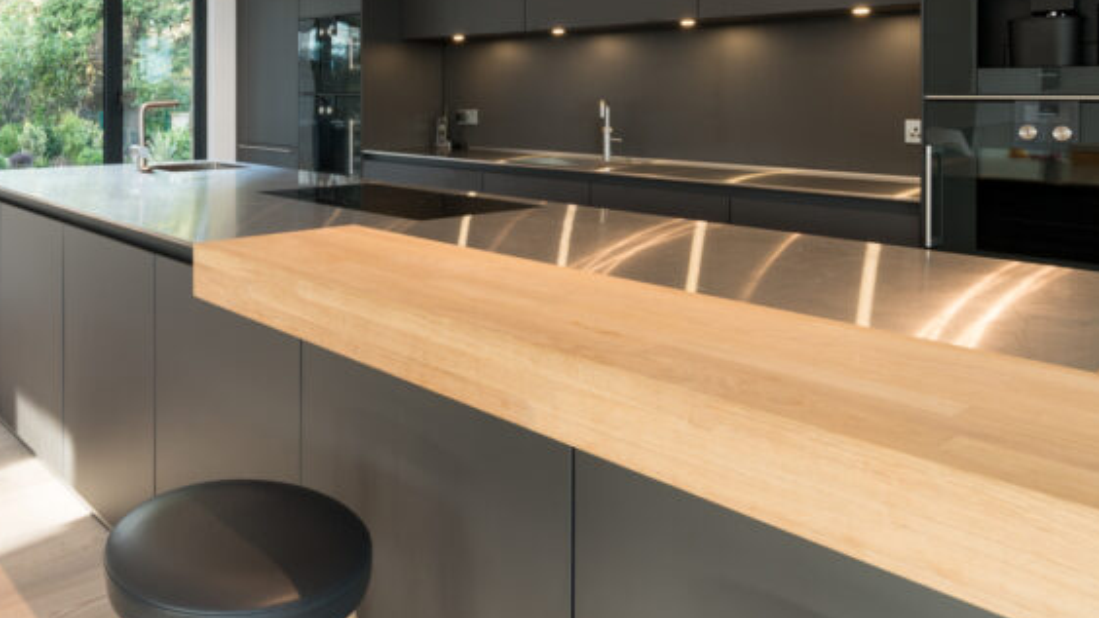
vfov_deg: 38.3
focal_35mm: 29
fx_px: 845
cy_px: 101
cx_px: 283
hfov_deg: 62.5
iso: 100
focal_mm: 15
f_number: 11
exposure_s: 1/3
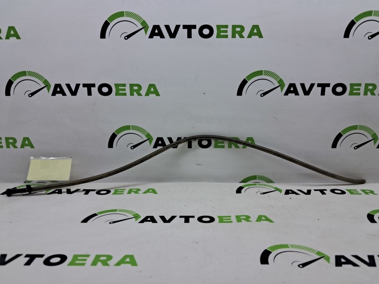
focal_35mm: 27
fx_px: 295
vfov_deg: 51.3
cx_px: 190
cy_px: 142
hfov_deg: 65.4
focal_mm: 4
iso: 50
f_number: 1.8
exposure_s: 1/100
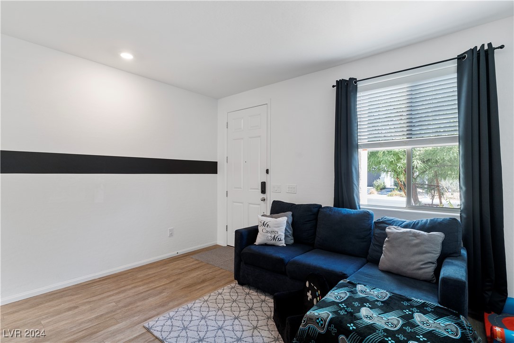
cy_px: 172
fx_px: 243
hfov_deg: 93.3
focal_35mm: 17
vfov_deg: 70.4
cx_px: 257
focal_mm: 17
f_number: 8
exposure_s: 1/1.25
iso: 400
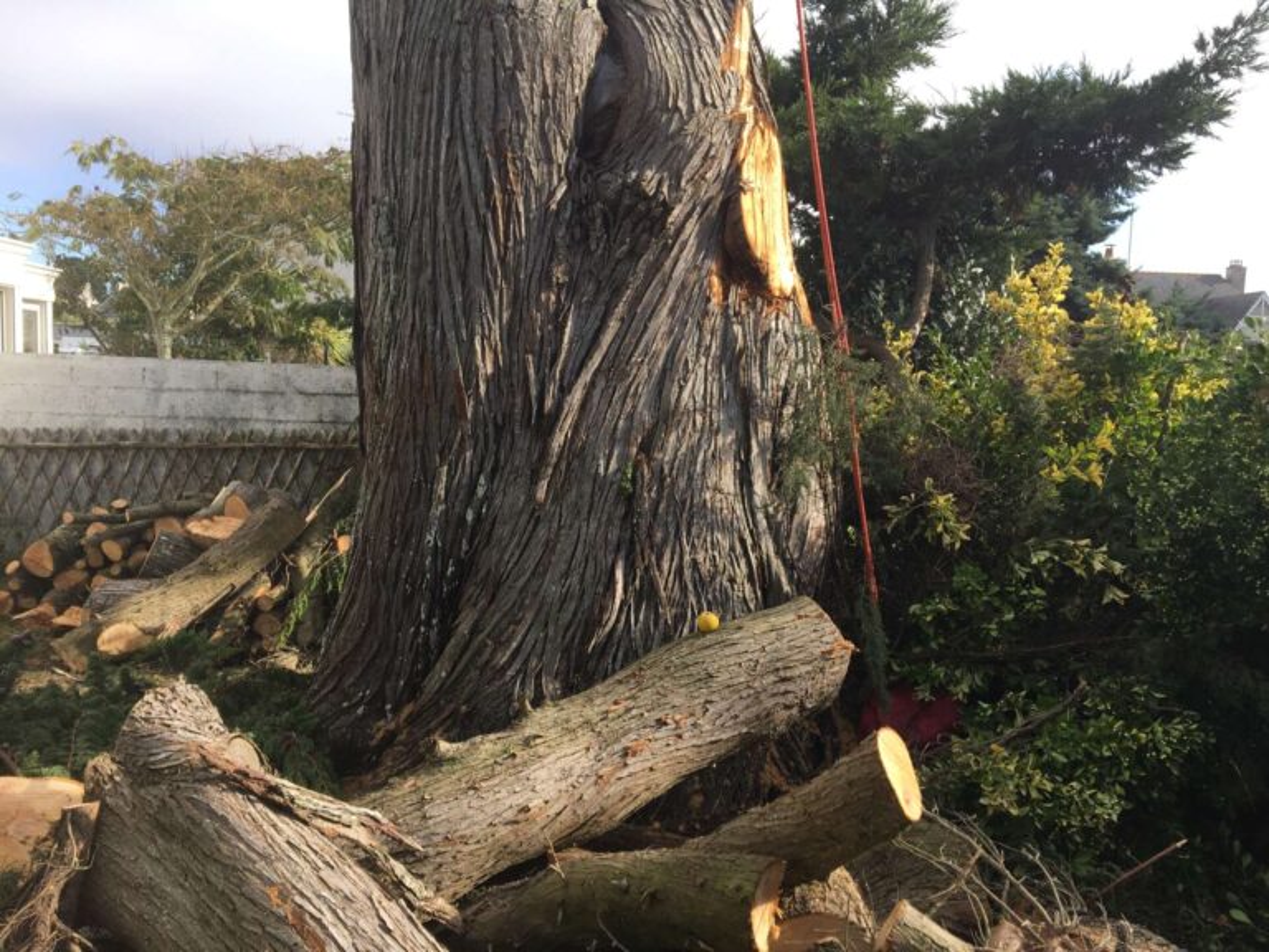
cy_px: 476
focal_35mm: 29
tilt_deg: -6.2
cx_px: 634
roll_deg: -1.6
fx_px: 1063
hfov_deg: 61.7
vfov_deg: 48.2
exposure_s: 1/630
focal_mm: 4.15
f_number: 2.2
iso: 25
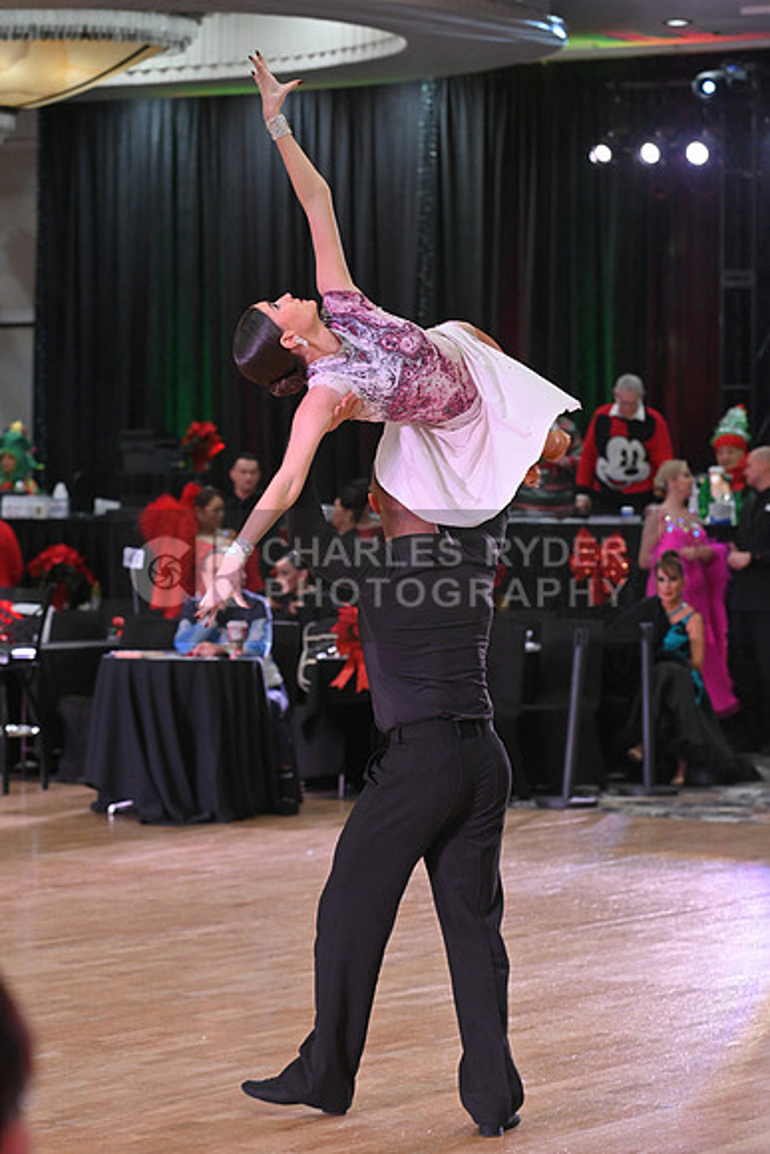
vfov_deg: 16.8
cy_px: 577
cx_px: 385
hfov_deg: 11.2
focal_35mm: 122
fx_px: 3912
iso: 3200
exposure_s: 1/400
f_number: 5.6
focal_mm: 122
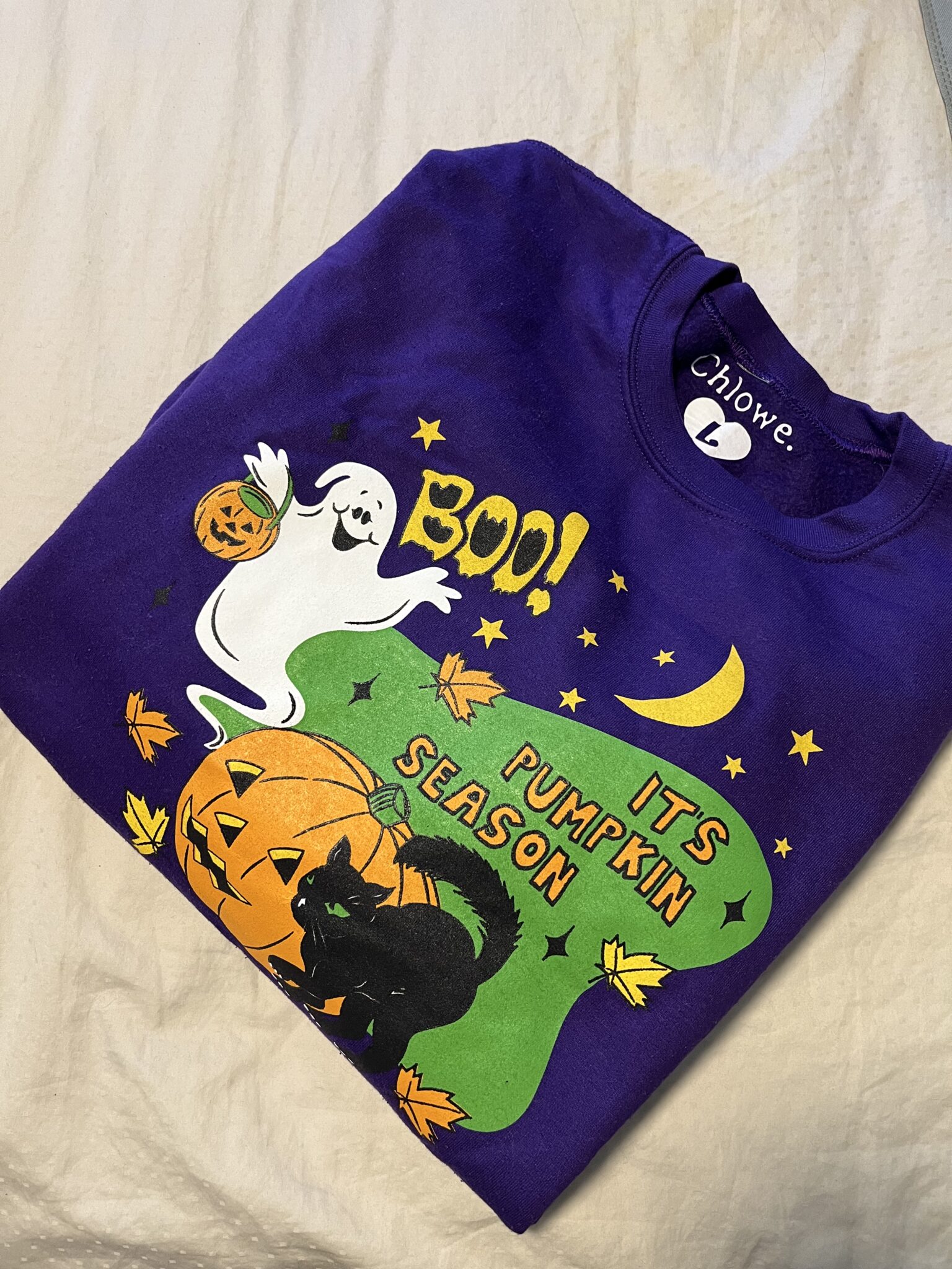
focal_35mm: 26
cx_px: 476
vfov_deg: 67.3
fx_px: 953
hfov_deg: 53.1
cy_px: 634
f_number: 1.6
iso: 160
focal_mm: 5.1
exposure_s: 1/60
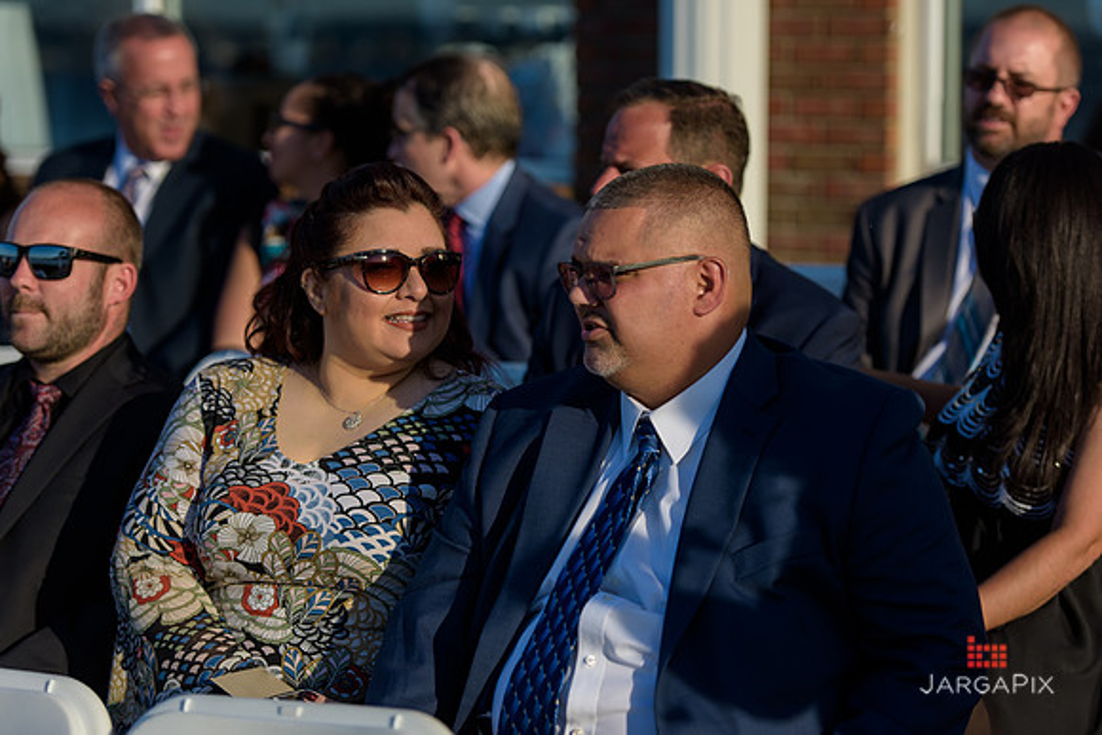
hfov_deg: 18.6
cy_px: 368
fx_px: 3368
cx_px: 551
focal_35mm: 110
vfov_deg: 12.5
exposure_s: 1/3200
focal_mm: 110
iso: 200
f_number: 3.2
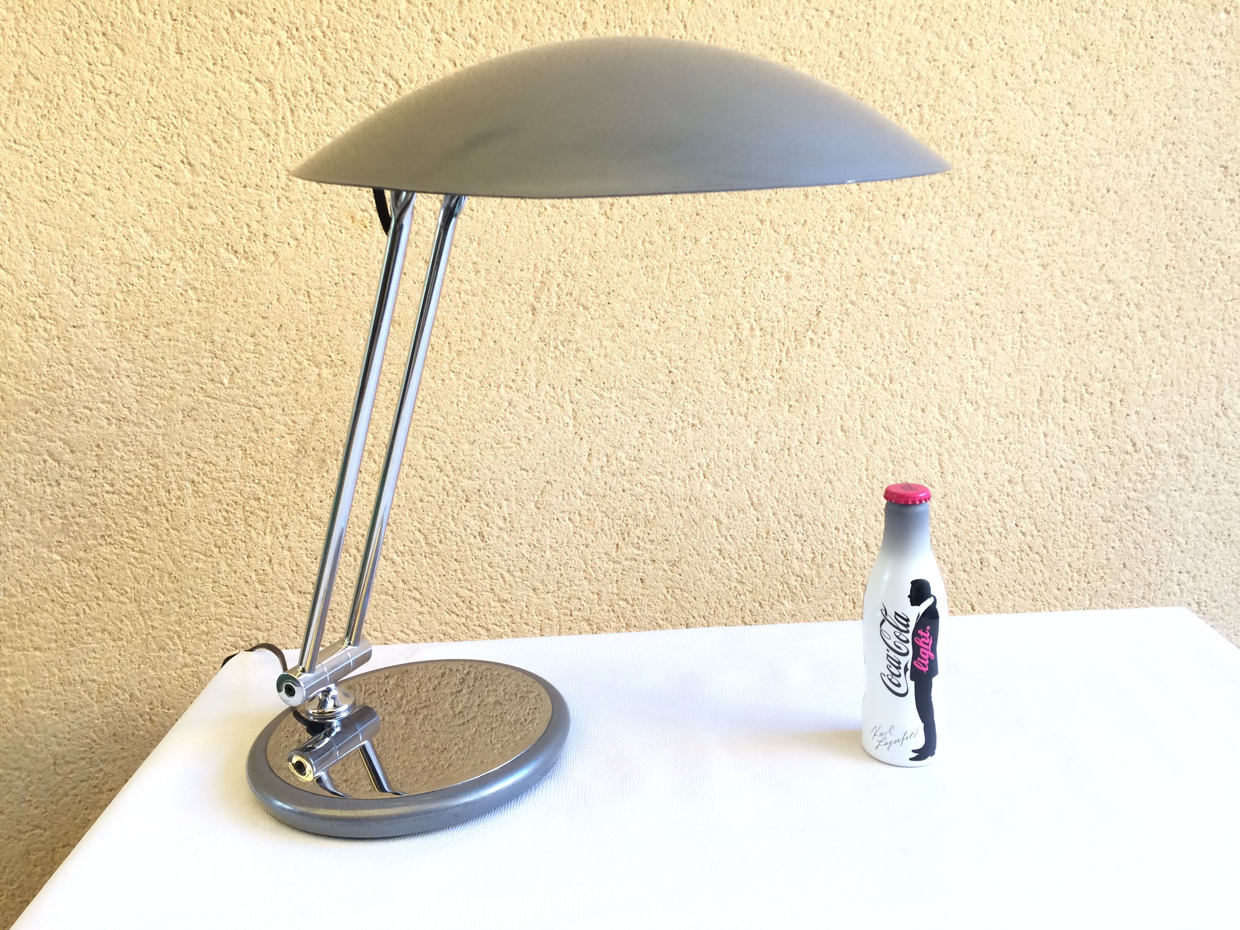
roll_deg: +1.7
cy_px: 465
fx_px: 1039
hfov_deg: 61.7
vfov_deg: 48.2
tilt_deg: -16.3
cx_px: 620
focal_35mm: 29
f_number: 2.2
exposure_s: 1/33
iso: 40
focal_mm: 4.15
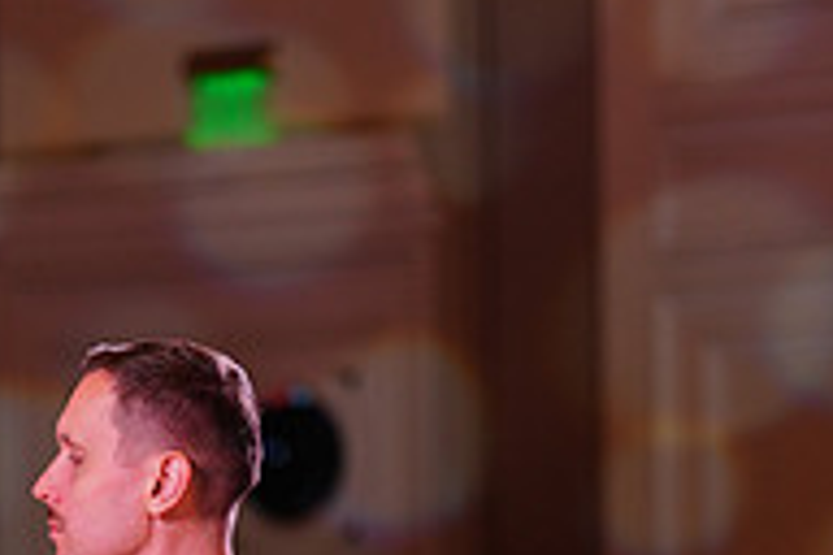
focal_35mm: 348
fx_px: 8052
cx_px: 28
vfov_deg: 3.9
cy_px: 1240
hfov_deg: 5.9
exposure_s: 1/250
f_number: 2.8
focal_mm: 115
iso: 640
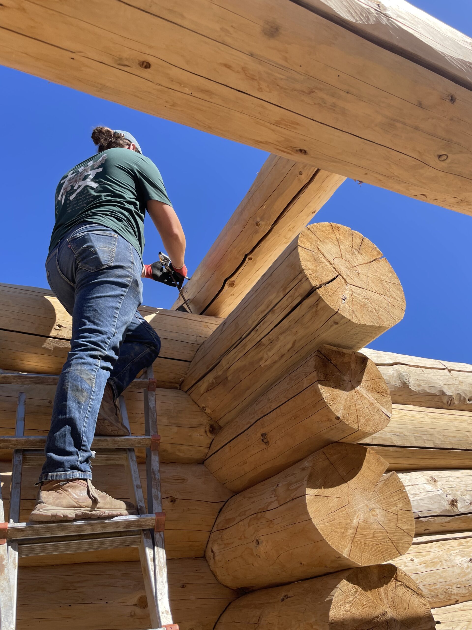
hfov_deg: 53.1
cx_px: 236
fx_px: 473
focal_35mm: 26
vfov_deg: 67.3
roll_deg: +6.1
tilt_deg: +35.6
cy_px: 315
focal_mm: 4.2
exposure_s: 1/1887
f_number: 1.6
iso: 32
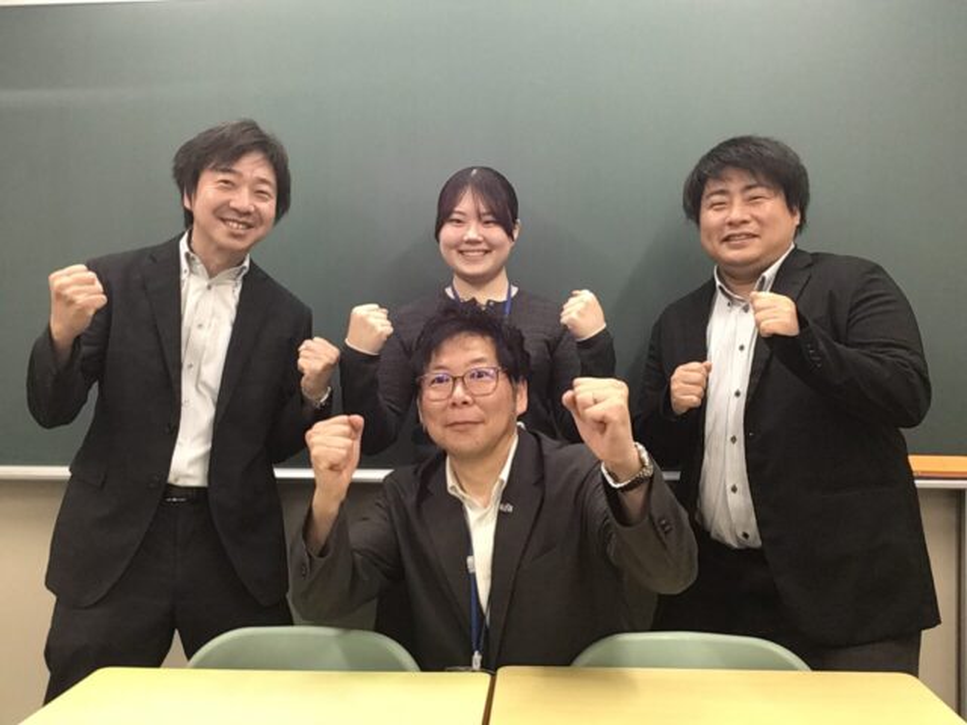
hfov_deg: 58.4
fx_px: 866
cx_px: 484
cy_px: 362
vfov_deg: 45.4
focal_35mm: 31
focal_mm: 2.15
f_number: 2.4
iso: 80
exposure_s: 1/30
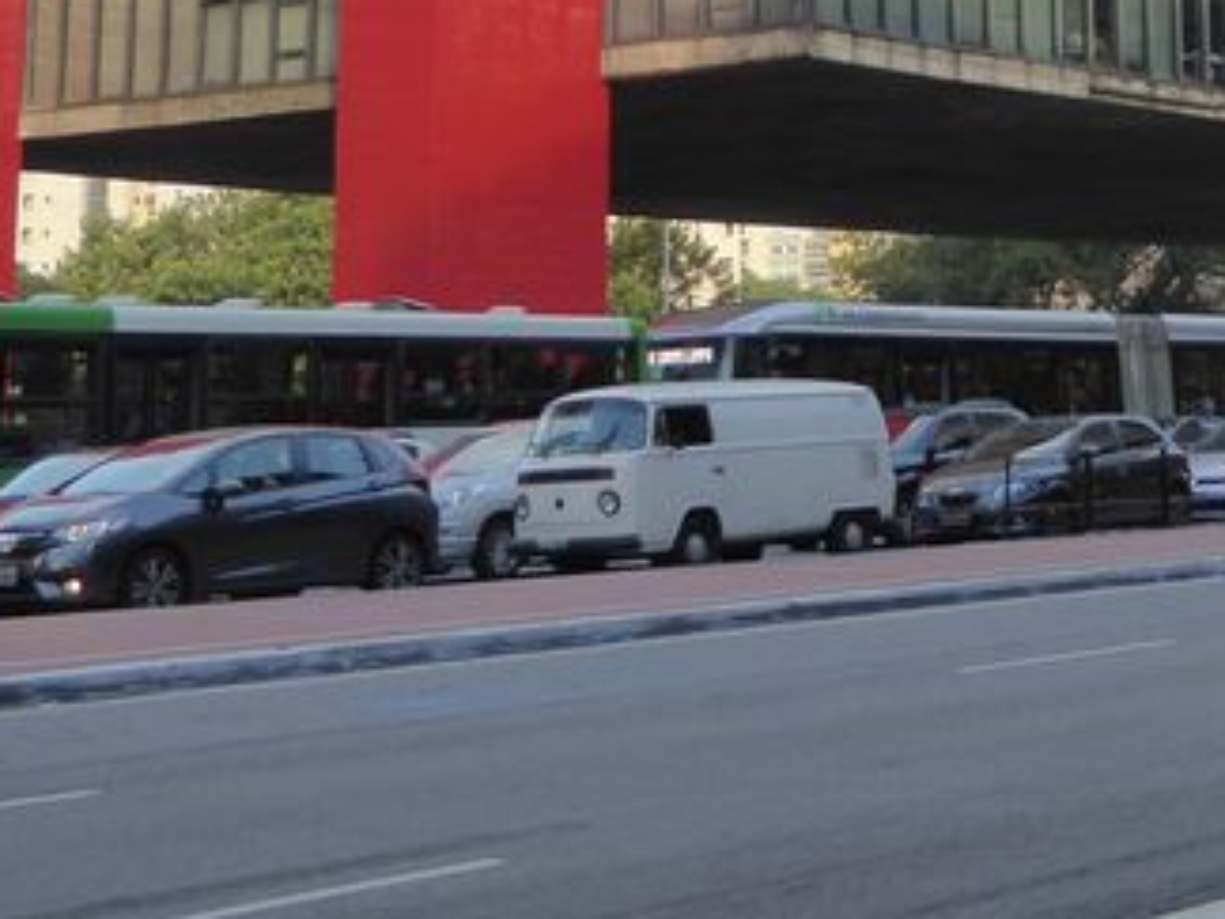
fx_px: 2973
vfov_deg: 16.9
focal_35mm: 84
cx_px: 994
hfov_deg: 22.9
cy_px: -129
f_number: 3.6
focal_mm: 5.8
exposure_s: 1/160
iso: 160
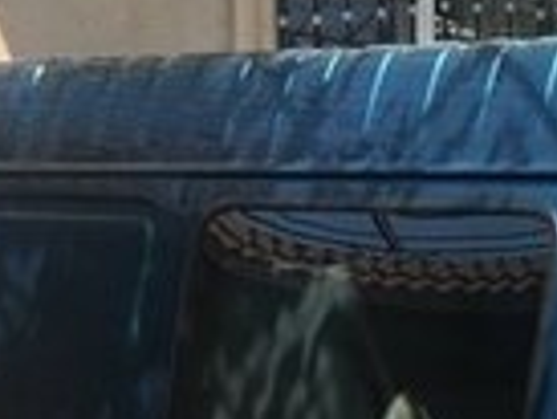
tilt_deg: -9.6
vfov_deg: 10.2
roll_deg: -1.5
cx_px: 829
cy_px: 669
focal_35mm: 140
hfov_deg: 13.3
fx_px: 2255
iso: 25
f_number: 2.2
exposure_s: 1/864
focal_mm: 4.15
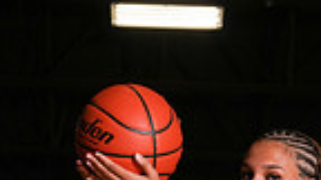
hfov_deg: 15.2
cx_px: 227
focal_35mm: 141
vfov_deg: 7.9
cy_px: 444
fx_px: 1200
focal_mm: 43
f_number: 6.3
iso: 250
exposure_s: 1/200
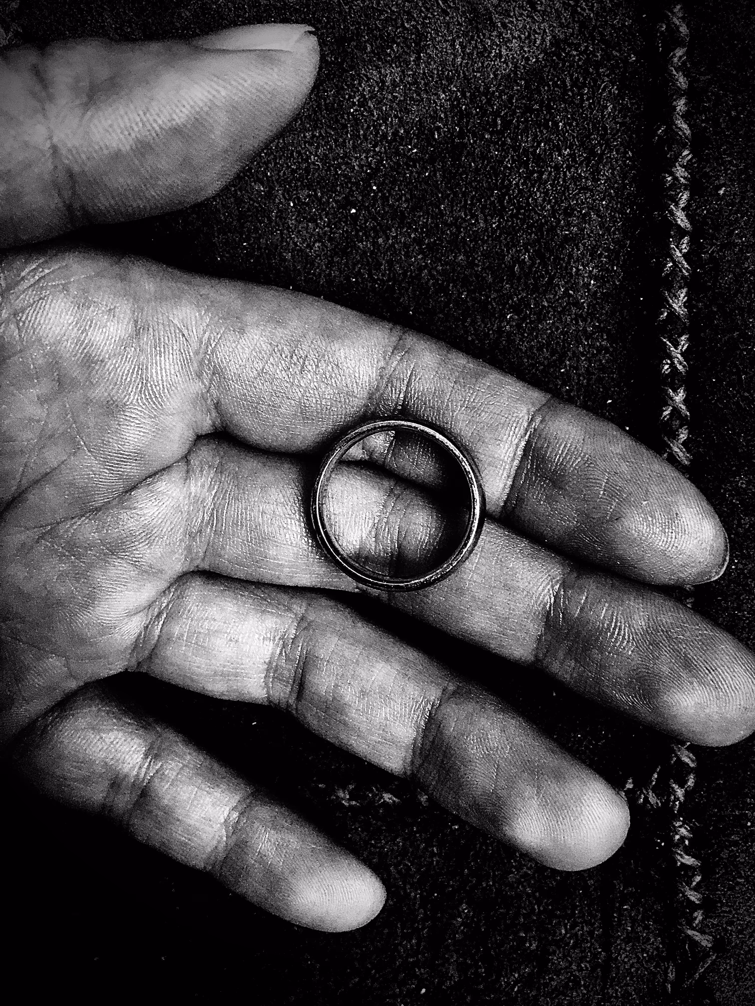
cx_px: 378
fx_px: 843
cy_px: 503
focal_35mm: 29
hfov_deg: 48.2
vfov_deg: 61.7
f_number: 2.2
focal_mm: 4.15
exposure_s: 1/17
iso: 50
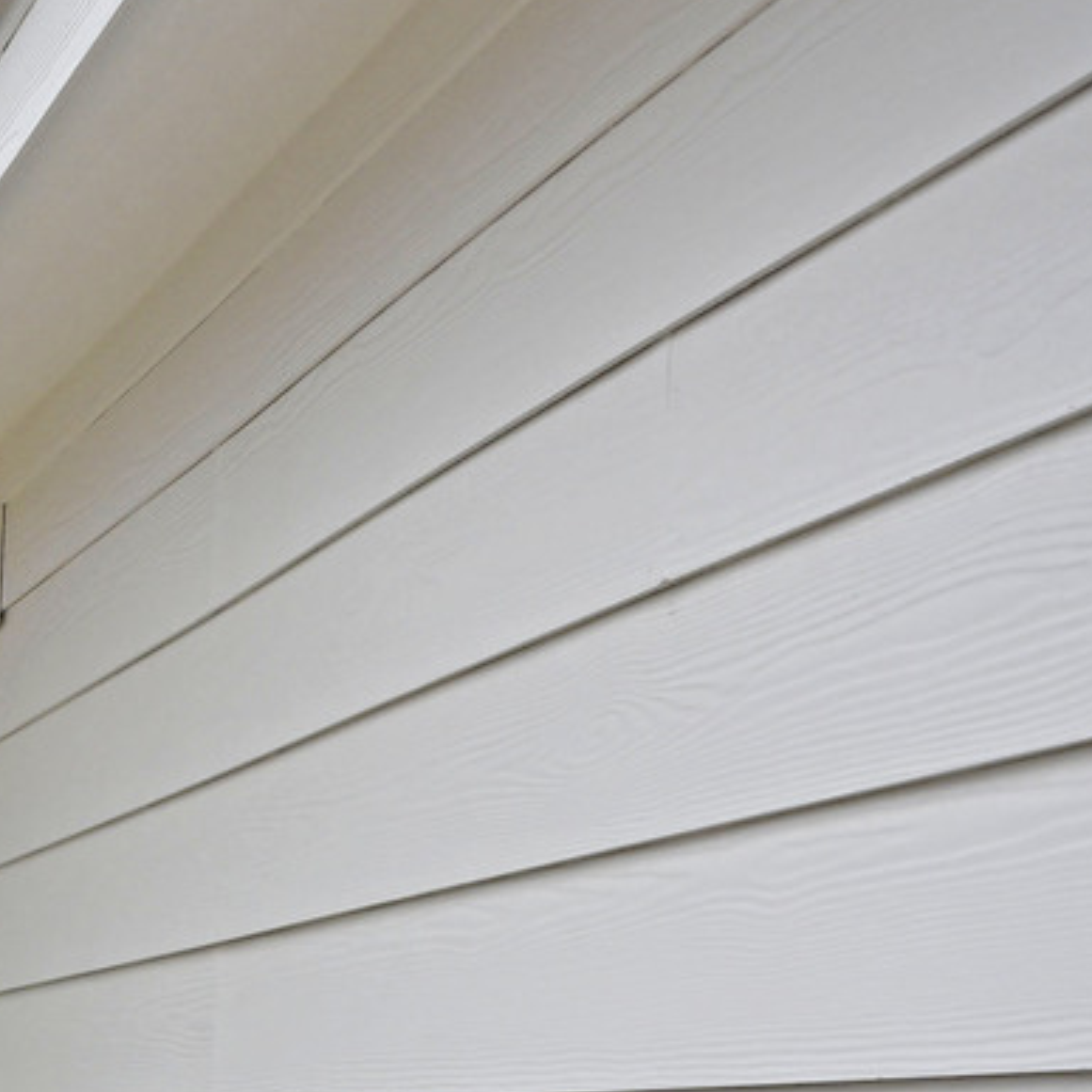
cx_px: -735
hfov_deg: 20.8
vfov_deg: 25.4
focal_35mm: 64
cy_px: 1120
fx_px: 2284
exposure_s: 1/100
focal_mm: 12
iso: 64
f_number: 5
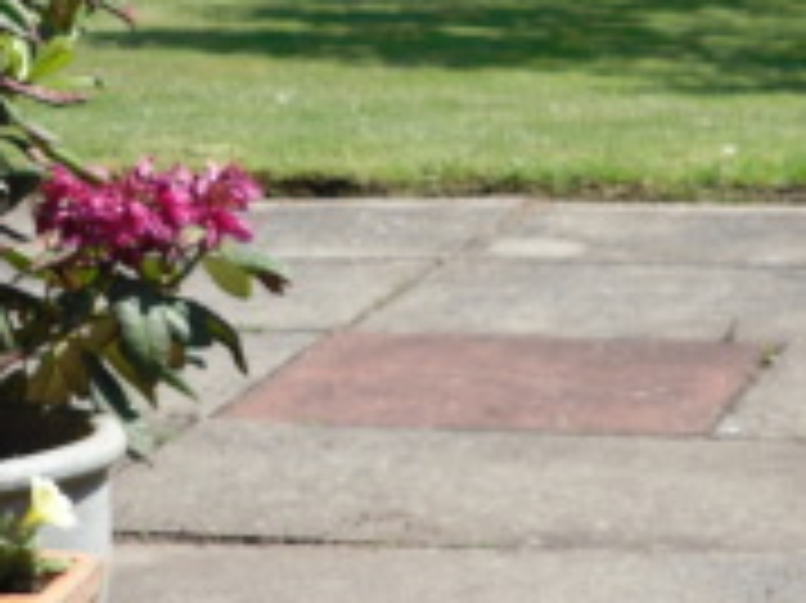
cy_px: -207
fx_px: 4537
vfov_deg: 7.5
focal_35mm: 195
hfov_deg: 10.1
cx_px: 711
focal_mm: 12.16
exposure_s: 1/412
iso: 80
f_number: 4.3
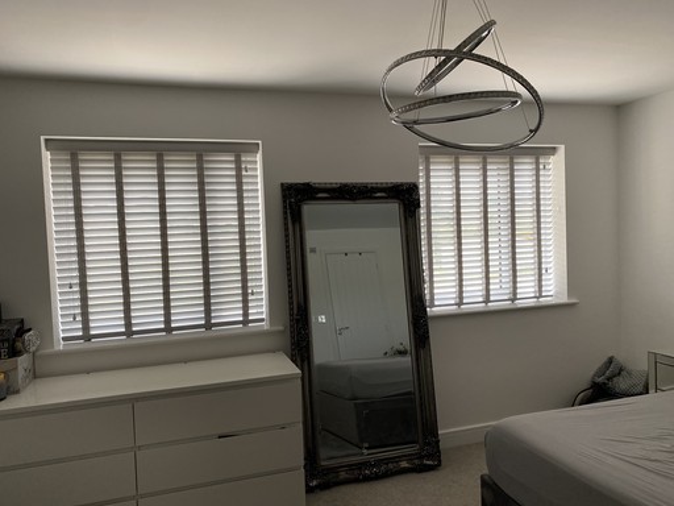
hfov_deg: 67.3
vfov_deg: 53.1
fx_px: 506
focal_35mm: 26
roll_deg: +0.8
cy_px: 253
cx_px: 337
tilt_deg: -3.0
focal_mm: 4.25
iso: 100
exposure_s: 1/121
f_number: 1.8
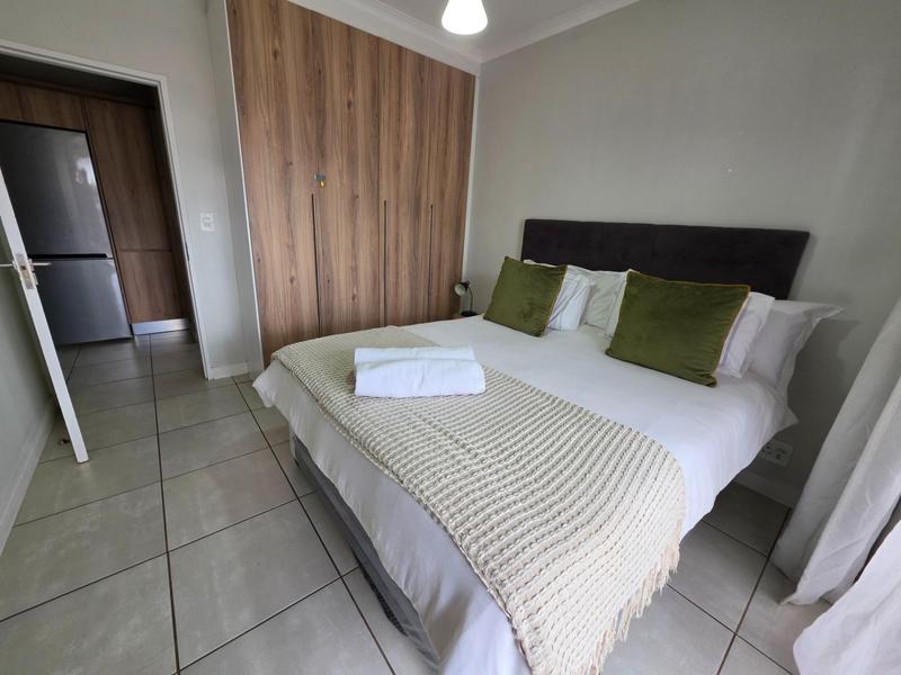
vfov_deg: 89.9
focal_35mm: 13
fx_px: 338
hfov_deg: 106.2
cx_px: 450
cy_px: 338
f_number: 1.9
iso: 80
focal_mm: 2.2
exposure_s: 1/100
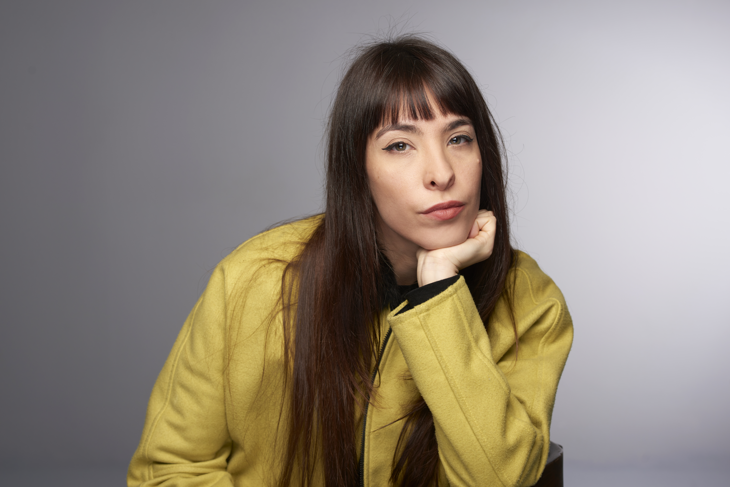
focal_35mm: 85
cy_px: 244
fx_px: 1724
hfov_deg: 23.9
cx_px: 365
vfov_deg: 16.1
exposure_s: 1/160
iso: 100
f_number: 6.3
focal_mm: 85
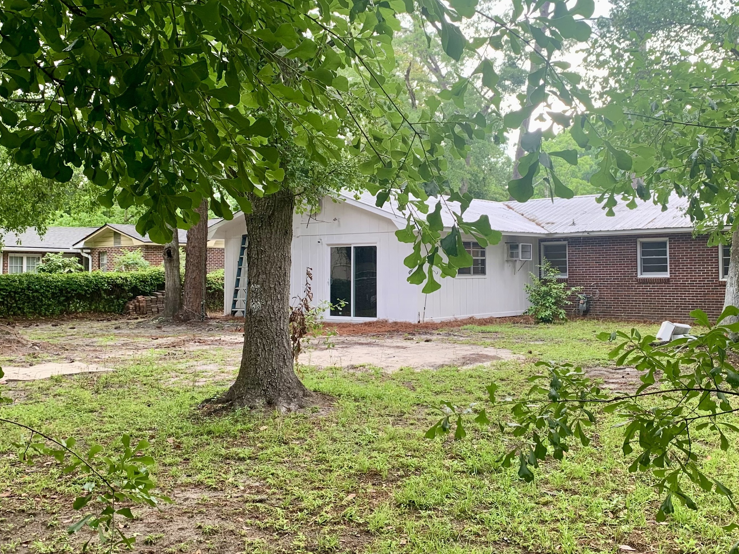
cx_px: 416
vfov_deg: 36.8
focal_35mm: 39
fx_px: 833
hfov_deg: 47.8
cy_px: 256
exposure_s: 1/121
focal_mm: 4.25
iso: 40
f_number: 1.8
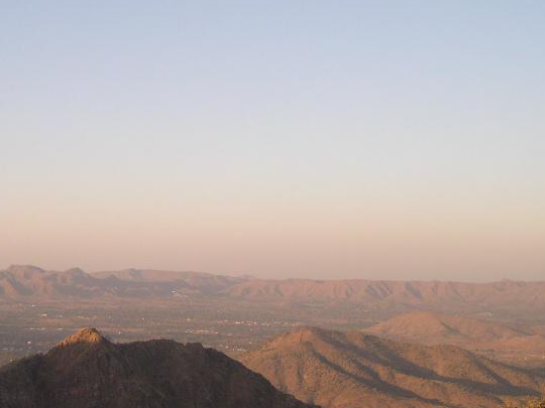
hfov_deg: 26.4
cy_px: 222
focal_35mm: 72
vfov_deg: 20.4
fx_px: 1134
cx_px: 89
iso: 100
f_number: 2.8
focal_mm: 8
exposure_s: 1/530
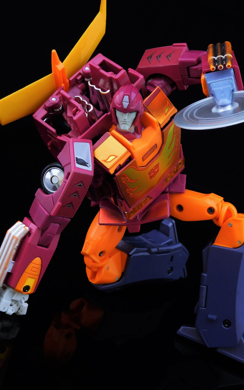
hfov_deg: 16.9
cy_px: 174
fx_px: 819
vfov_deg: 26.8
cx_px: 127
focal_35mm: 77
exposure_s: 1/1.3
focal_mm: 11.1
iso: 200
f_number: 4.4
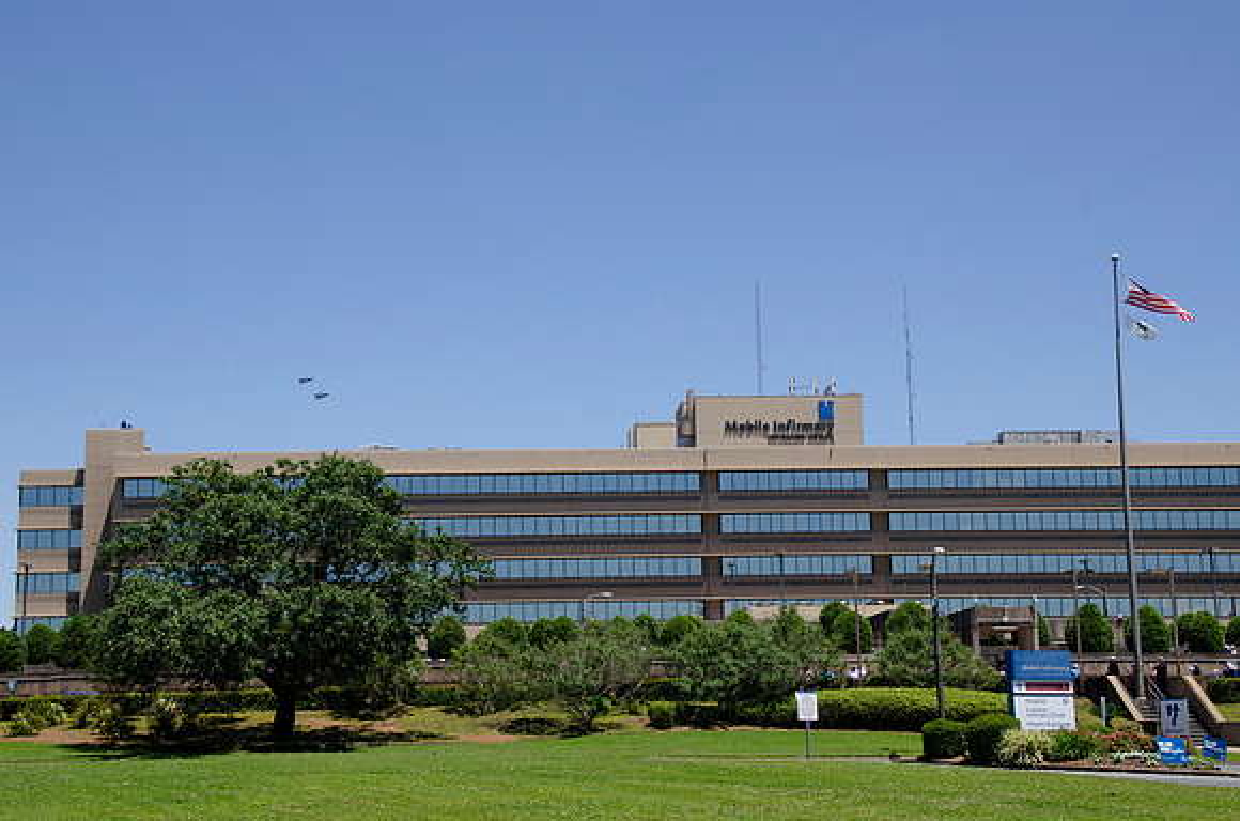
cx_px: 620
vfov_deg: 23.7
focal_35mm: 57
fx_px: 1959
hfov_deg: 35.1
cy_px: 410
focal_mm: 38
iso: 400
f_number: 13
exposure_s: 1/640
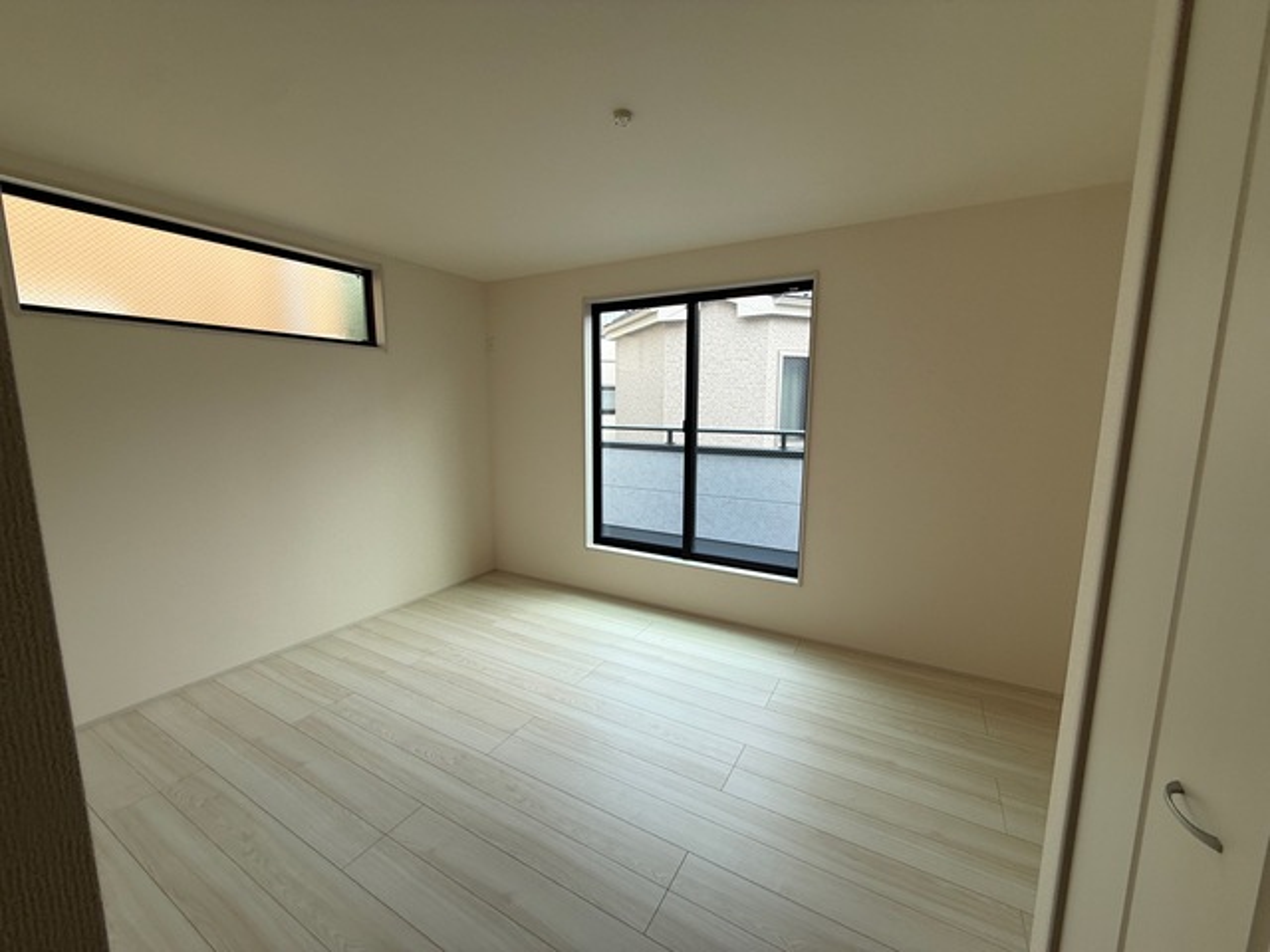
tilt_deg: -4.6
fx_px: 514
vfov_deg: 85.7
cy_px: 476
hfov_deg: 102.1
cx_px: 635
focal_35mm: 14
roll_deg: -0.4
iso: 50
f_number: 2.2
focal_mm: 2.22
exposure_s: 1/245
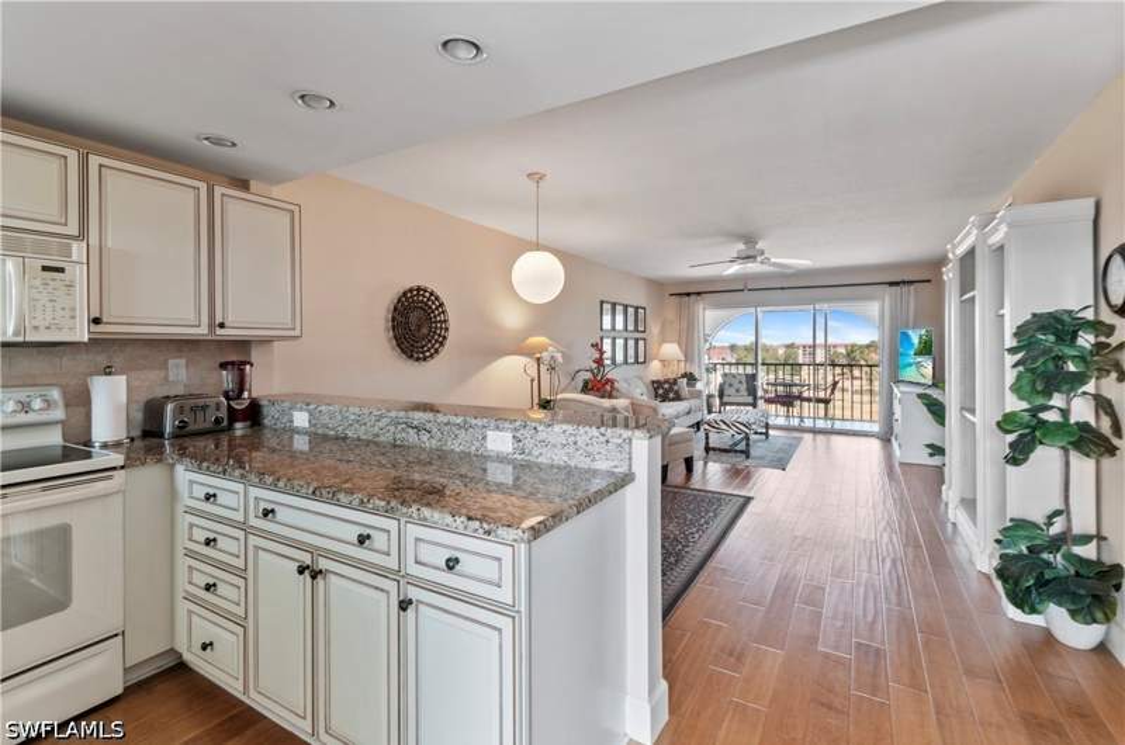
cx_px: 562
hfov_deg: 100.5
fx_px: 468
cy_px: 372
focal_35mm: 15
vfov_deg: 77.1
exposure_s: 1/6
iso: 200
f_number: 8
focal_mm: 10
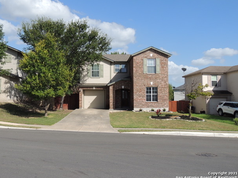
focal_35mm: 37
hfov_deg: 50.1
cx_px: 113
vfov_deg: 38.7
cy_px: 86
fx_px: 254
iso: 100
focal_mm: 6.2
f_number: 3.3
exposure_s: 1/1250
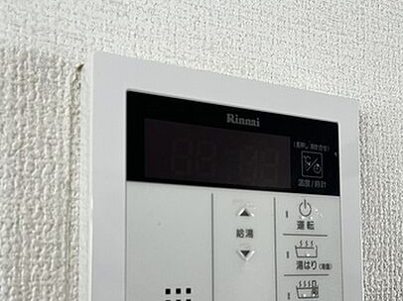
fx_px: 477
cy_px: 232
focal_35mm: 41
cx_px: 206
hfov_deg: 45.8
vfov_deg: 34.2
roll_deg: +0.6
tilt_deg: +4.6
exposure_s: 1/60
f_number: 1.6
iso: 160
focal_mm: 5.1
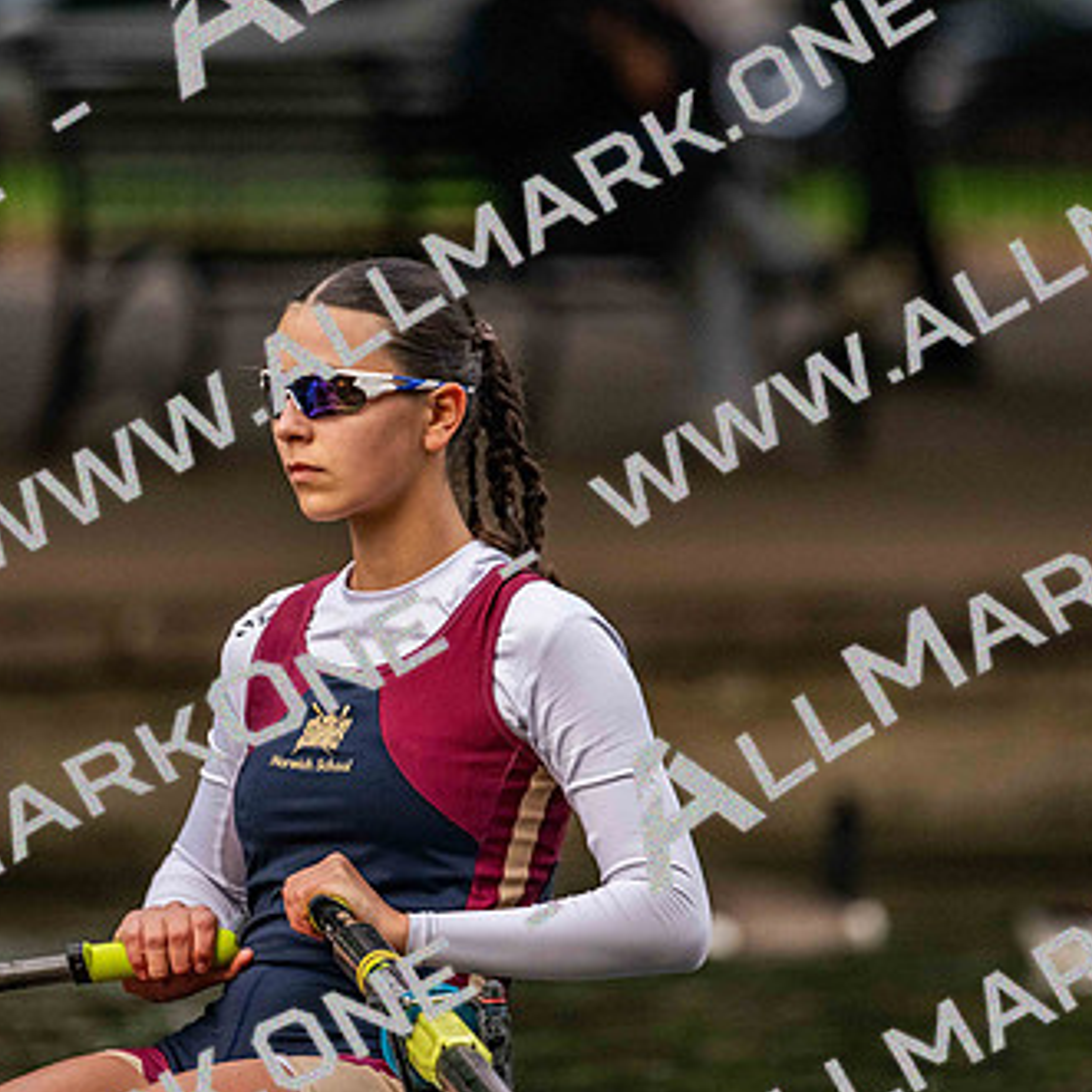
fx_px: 21271
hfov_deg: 2.9
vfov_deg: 2.9
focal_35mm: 596
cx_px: 350
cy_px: 582
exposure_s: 1/2500
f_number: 4.5
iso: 2800
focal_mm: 400
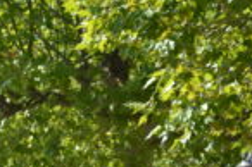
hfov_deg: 5.4
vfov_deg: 3.7
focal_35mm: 374
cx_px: -324
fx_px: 2615
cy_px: 234
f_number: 6.3
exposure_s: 1/160
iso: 100
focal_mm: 52
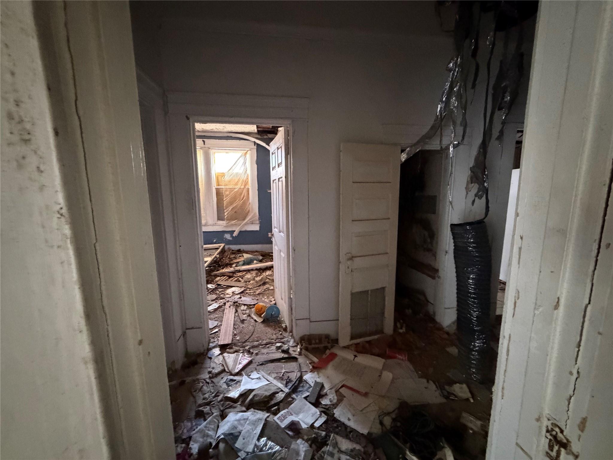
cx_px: 306
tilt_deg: -8.6
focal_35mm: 14
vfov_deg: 85.7
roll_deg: +0.4
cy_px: 230
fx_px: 248
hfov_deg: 102.1
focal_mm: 2.22
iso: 1600
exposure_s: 1/31
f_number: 2.2
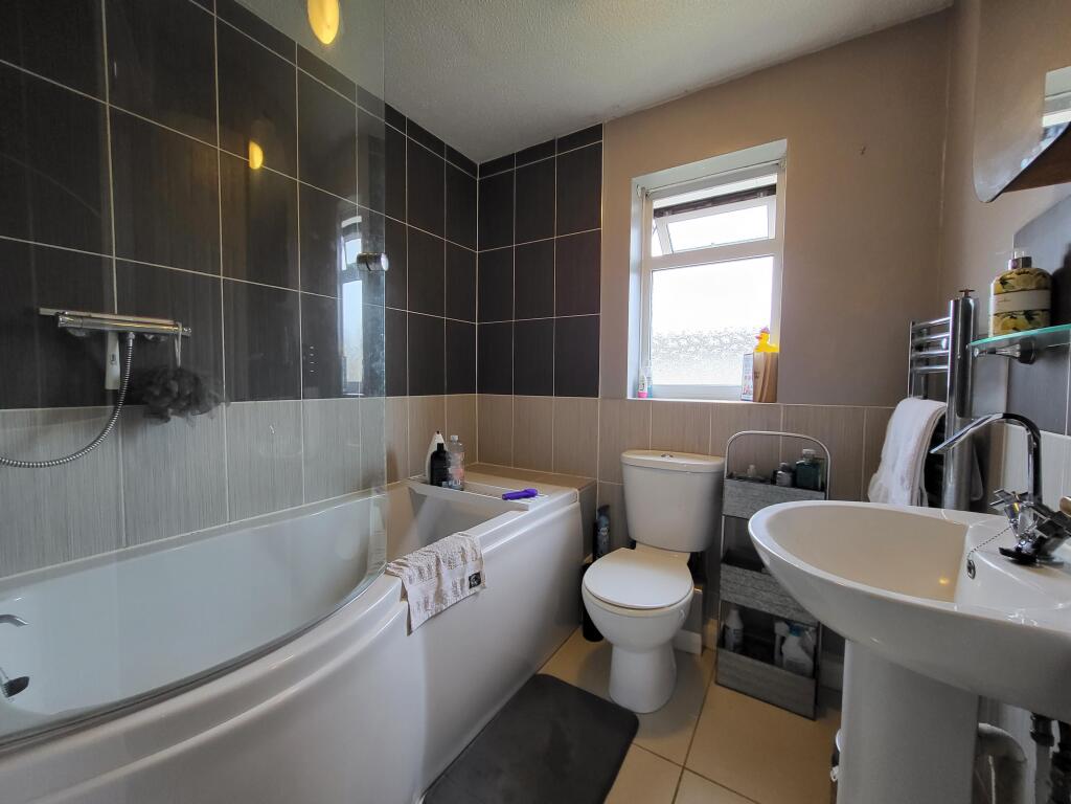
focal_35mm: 13
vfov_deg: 89.9
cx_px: 536
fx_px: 402
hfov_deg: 106.2
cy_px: 402
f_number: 2.2
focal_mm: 1.74
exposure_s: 1/33
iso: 320
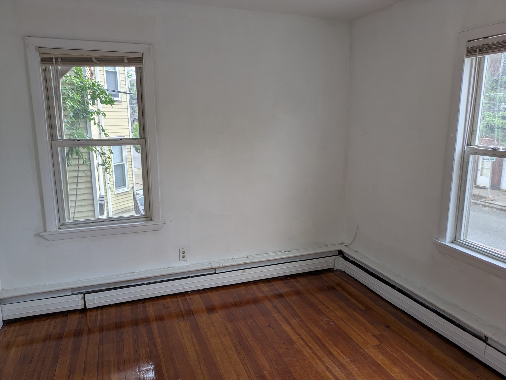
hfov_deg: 69.4
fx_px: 366
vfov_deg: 54.9
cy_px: 190
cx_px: 253
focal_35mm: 25
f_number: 1.89
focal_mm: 5.43
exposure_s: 1/154
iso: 46
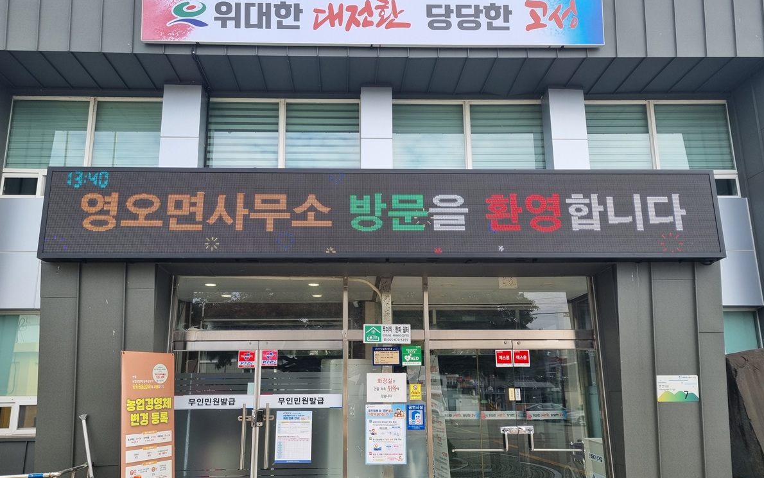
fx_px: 583
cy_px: 260
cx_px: 378
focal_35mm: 28
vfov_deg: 44.5
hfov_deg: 66.5
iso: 50
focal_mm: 5.4
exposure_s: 1/776
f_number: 1.8
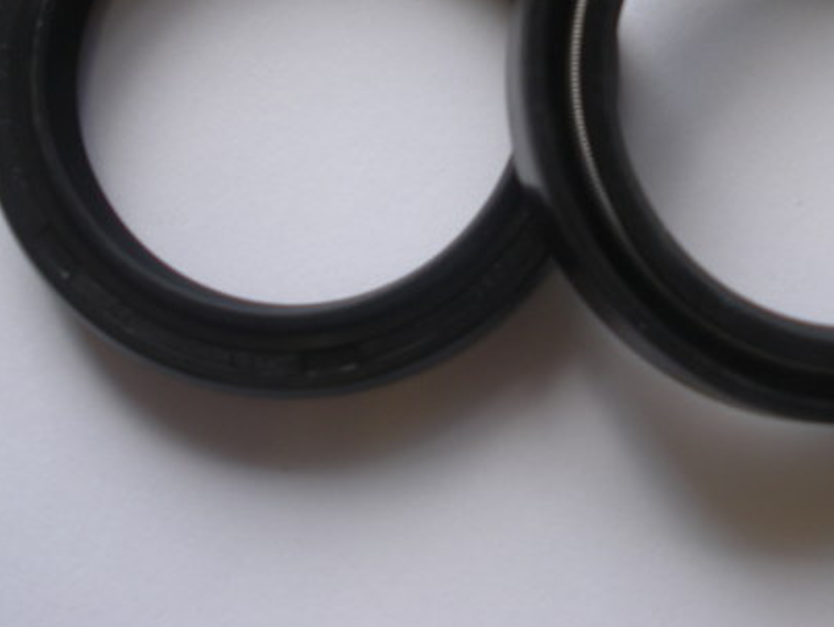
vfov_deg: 21.5
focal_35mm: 67
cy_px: 80
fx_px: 1616
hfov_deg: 28.7
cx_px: 567
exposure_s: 1/59.7
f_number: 3.5
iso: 68
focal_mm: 6.3
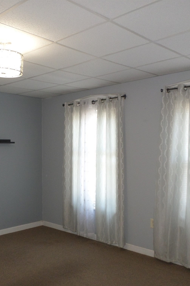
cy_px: 144
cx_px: 73
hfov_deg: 37.6
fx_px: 277
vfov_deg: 54.4
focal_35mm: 35
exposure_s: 1/30
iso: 120
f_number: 2.5
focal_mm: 4.5
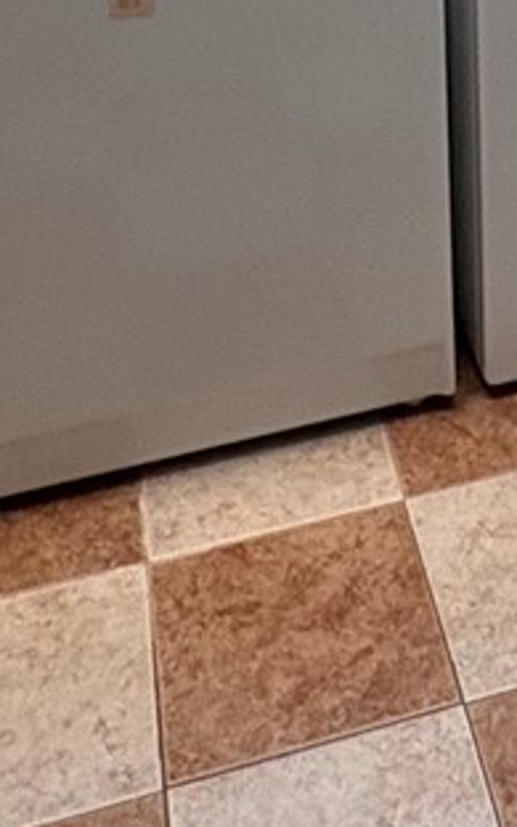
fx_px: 1713
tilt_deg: -5.9
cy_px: -557
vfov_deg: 20.9
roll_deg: +0.8
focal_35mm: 76
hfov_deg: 16.6
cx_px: 591
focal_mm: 2.22
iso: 200
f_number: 2.2
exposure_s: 1/120
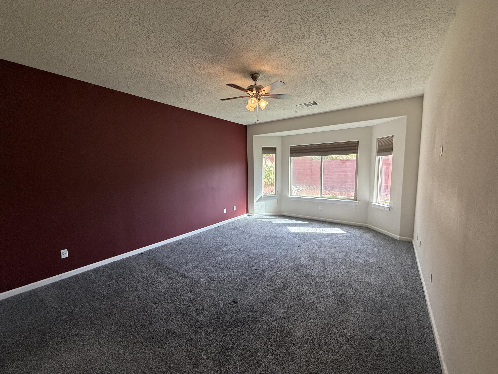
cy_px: 187
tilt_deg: -4.8
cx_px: 249
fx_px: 201
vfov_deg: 85.7
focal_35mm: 14
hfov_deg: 102.1
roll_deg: +1.0
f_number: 2.2
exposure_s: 1/128
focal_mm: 2.22
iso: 64
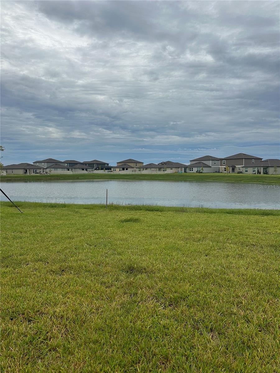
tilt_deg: -3.0
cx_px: 140
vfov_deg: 71.6
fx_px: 259
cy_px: 186
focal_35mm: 24
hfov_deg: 56.8
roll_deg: -0.1
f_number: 1.78
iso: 80
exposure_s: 1/5000
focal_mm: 6.86
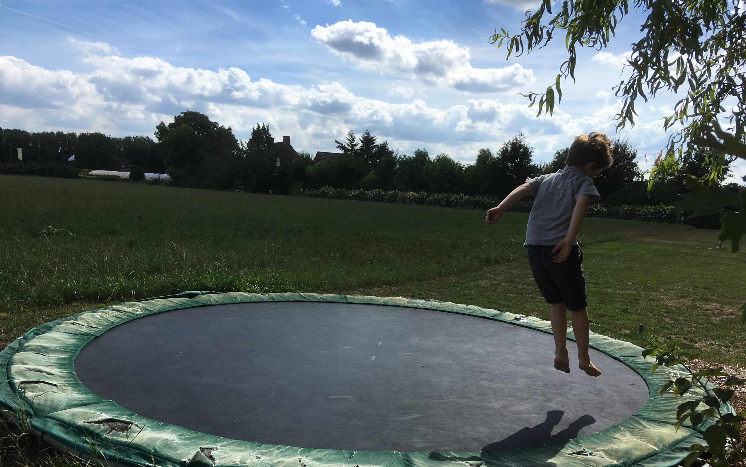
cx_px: 375
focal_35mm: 31
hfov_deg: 61.2
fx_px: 630
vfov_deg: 40.5
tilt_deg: -8.4
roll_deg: -3.0
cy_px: 274
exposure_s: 1/3077
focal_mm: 4.15
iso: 25
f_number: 2.2
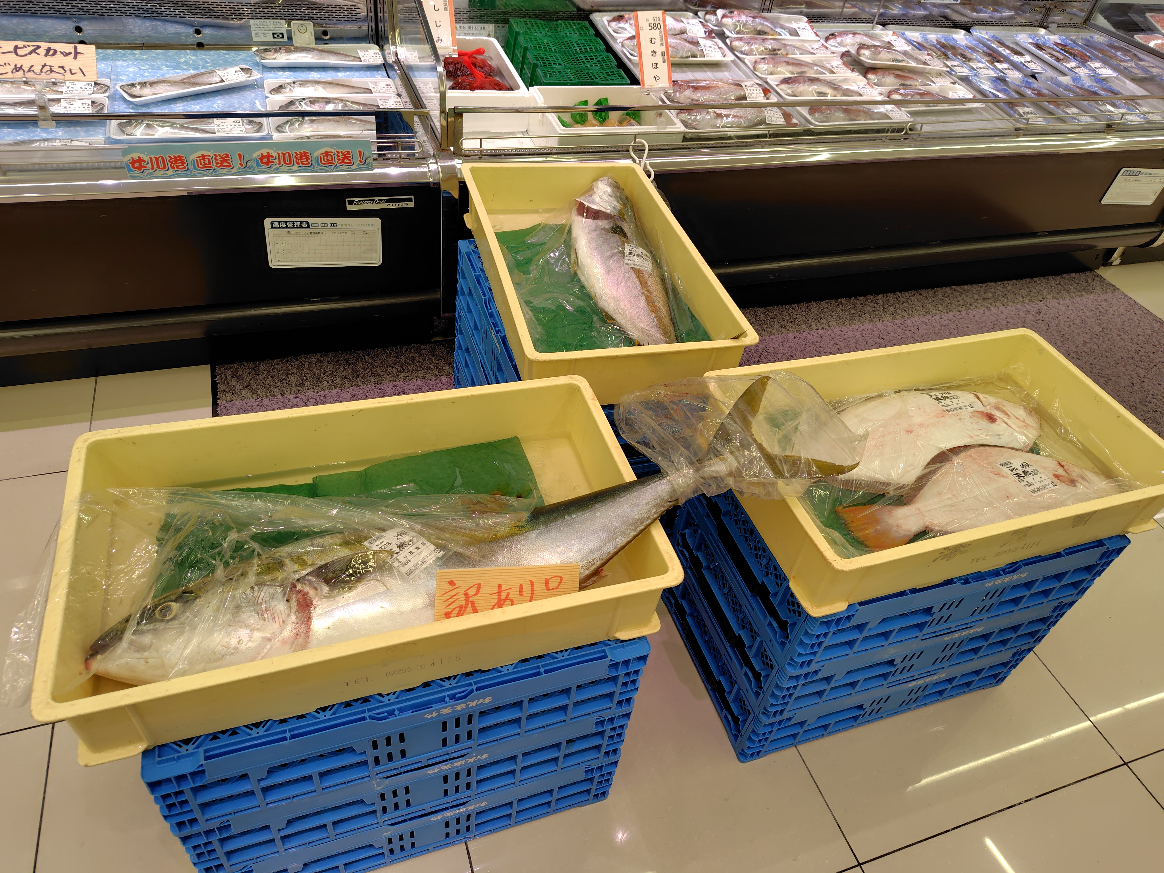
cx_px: 582
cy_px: 436
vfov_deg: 58.9
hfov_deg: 73.9
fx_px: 773
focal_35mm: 23
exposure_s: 1/120
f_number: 1.9
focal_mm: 5.6
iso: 69
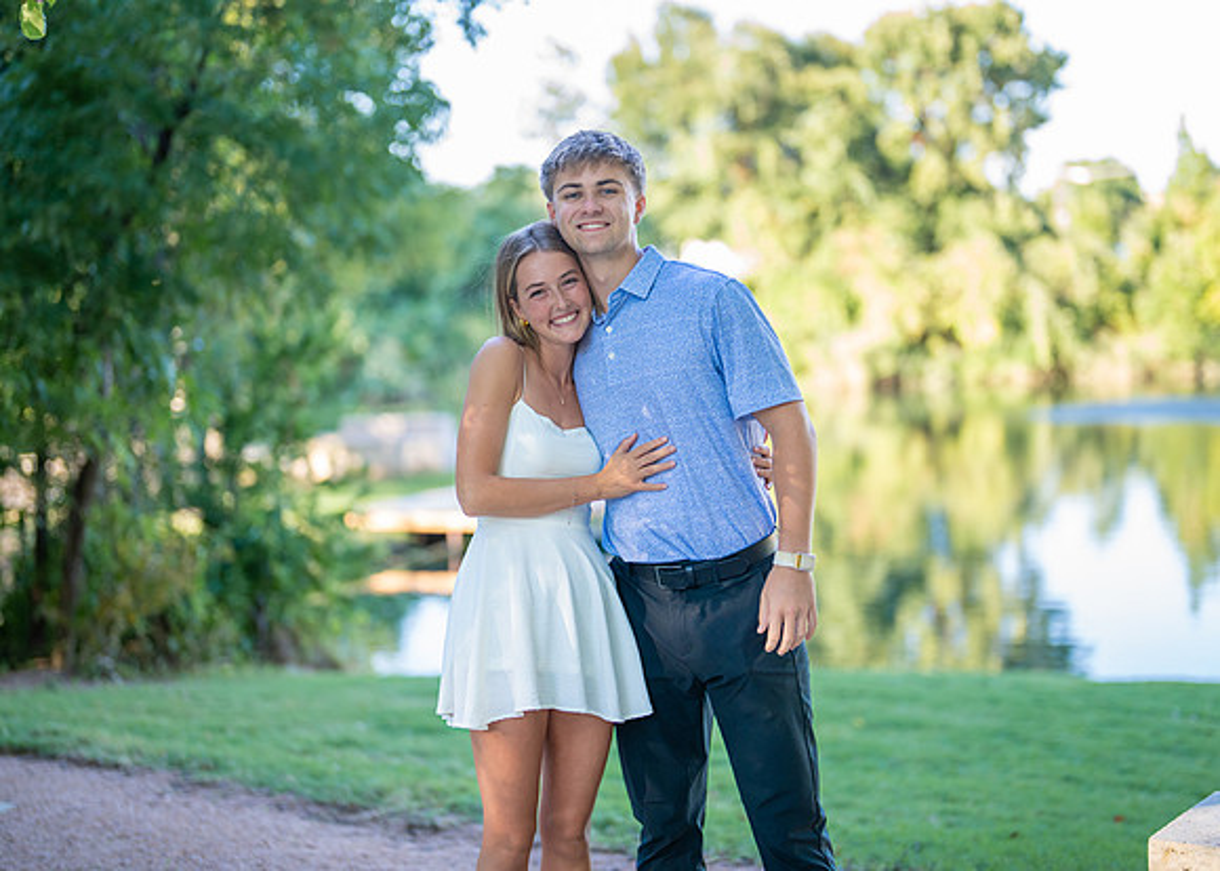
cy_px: 434
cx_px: 626
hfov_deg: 33.8
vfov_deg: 24.5
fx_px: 2007
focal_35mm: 58
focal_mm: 50
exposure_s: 1/1000
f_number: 1.2
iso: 320
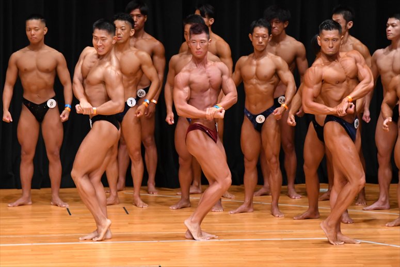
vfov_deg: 5.1
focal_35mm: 270
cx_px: 200
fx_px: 2999
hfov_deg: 7.6
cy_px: 134
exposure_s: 1/400
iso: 5000
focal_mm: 180
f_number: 5.6
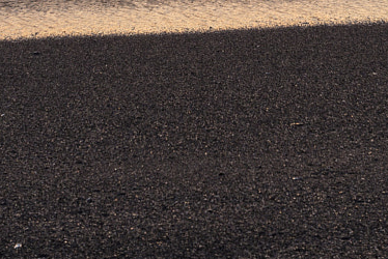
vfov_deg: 7.9
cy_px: -151
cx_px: 220
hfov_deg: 12.0
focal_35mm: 171
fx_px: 1844
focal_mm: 40
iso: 200
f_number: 13
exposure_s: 2
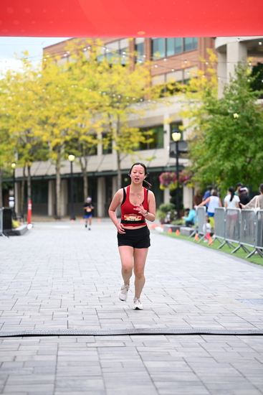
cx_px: 132
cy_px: 198
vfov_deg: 20.2
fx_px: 1106
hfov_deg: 13.6
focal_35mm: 101
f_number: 2.8
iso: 640
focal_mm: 101
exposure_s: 1/2500
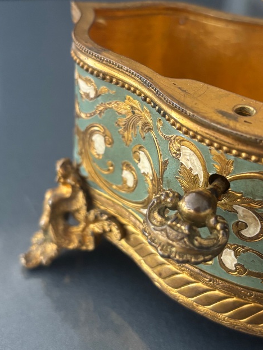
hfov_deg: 29.1
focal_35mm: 50
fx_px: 507
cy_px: 148
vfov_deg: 38.1
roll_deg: -4.5
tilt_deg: -31.4
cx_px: 148
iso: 400
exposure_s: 1/60
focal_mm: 5.96
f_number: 1.6
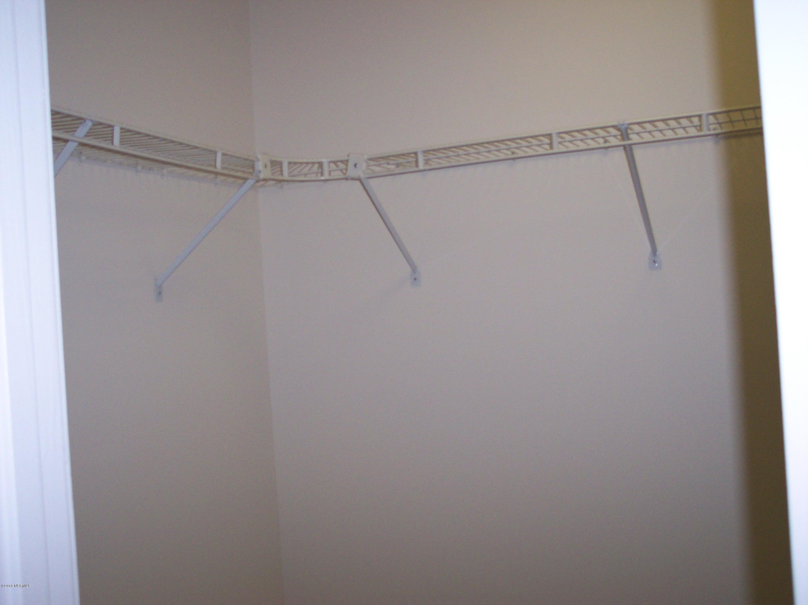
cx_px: 404
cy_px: 302
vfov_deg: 37.7
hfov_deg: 49.0
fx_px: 886
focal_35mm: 38
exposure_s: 1/30
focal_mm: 8
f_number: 2.8
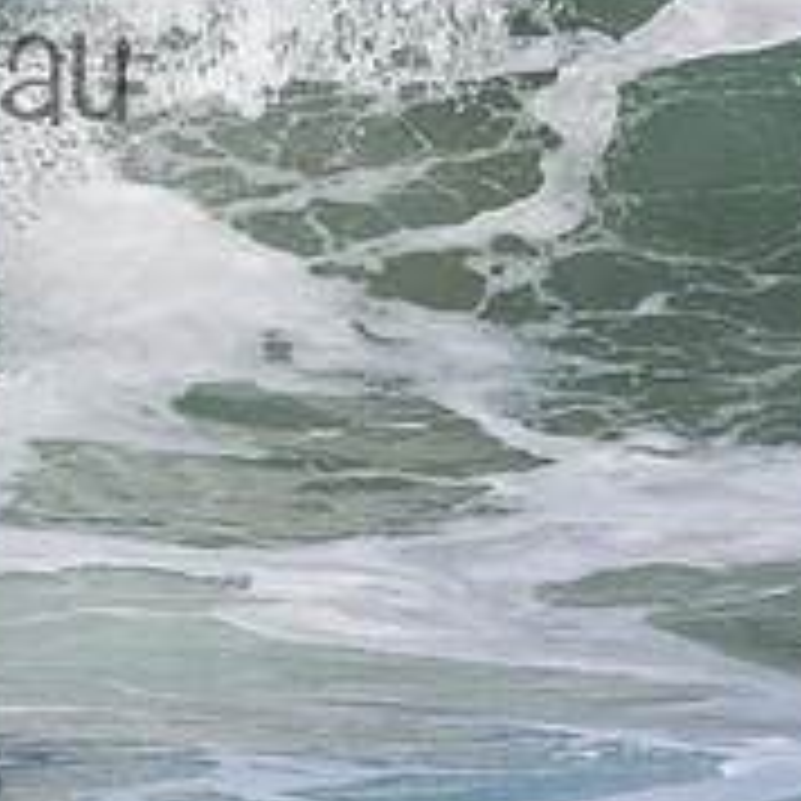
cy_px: 16
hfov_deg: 0.8
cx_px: -346
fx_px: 54244
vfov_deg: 0.8
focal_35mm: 2072
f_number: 5.6
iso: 500
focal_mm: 500
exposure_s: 1/4000
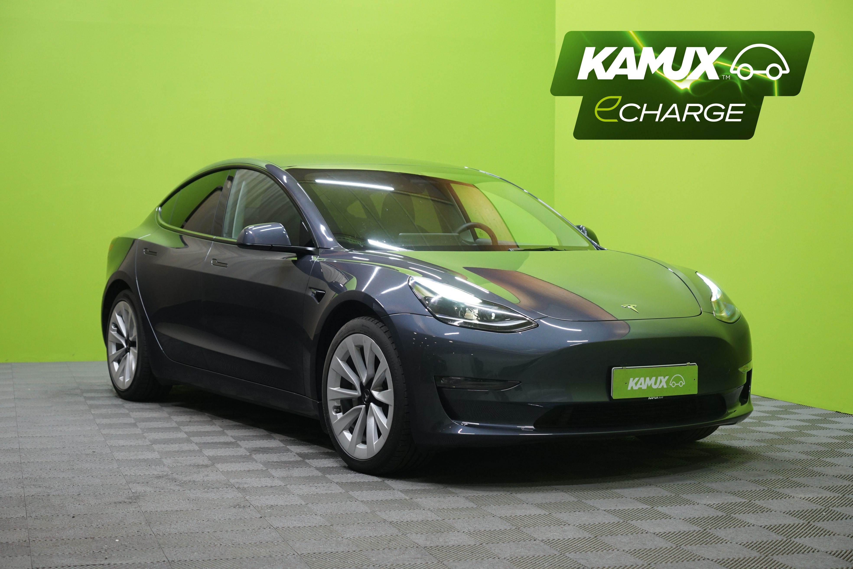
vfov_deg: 23.4
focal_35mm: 58
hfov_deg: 34.5
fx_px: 1374
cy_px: 284
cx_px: 426
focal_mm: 58
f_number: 5
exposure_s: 1/25
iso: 1000
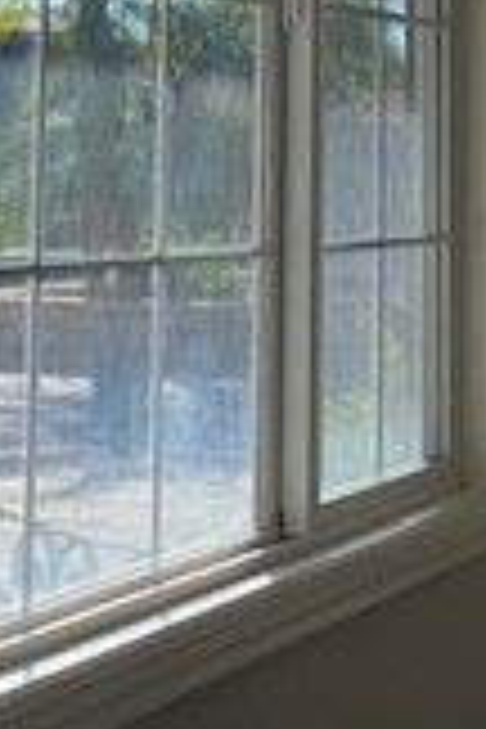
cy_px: -27
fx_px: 2167
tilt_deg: +5.2
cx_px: 423
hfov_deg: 12.7
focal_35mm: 107
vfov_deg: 18.5
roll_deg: -0.4
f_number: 1.8
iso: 32
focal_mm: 4.25
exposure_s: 1/681
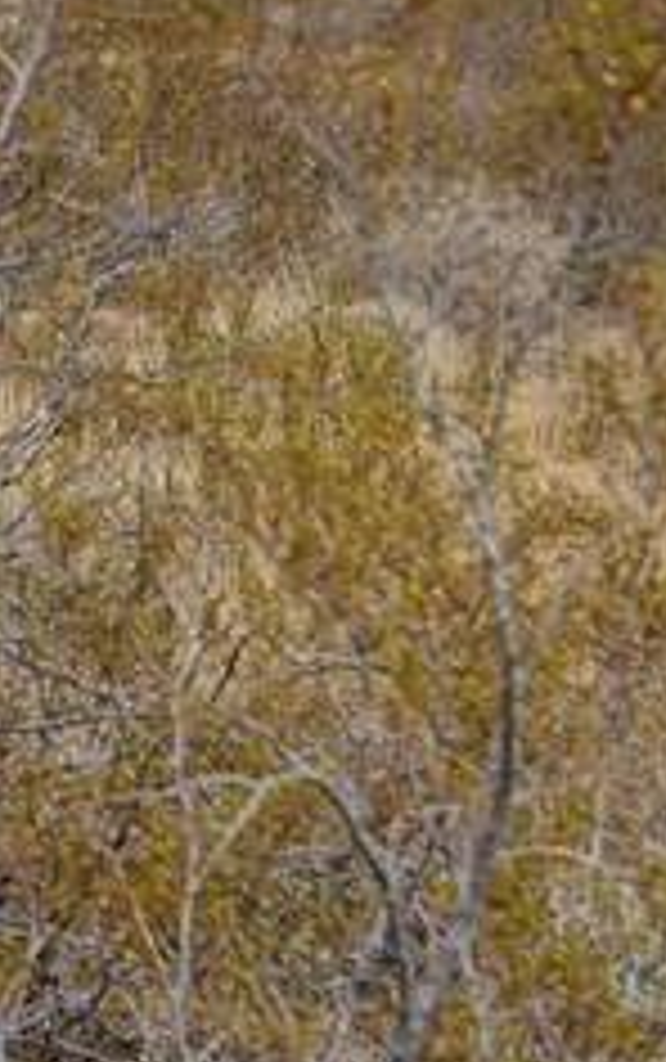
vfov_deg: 5.4
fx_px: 11193
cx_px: -666
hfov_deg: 3.4
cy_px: -441
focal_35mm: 386
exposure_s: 1/400
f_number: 8
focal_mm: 55
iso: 100
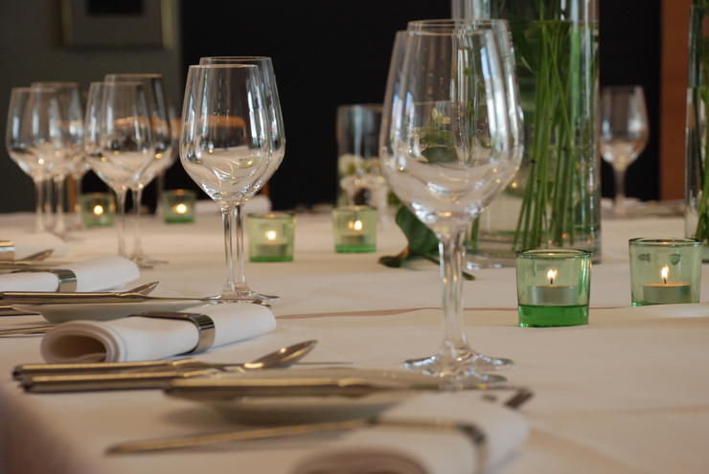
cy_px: 237
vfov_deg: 12.2
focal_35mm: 112
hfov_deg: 18.2
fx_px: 2218
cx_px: 354
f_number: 6.7
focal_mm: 75
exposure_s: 1/60
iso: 800
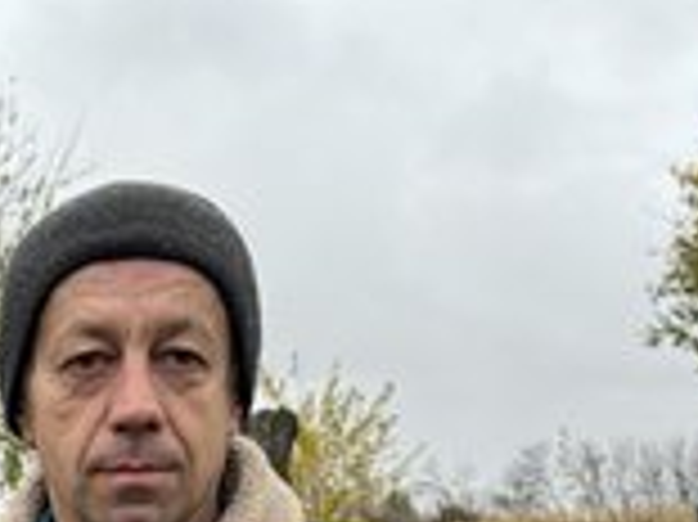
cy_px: 644
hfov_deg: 29.3
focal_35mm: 62
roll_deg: +0.7
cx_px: 9
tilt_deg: -8.3
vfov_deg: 21.7
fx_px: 1249
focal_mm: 6.76
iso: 80
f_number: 1.78
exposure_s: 1/362
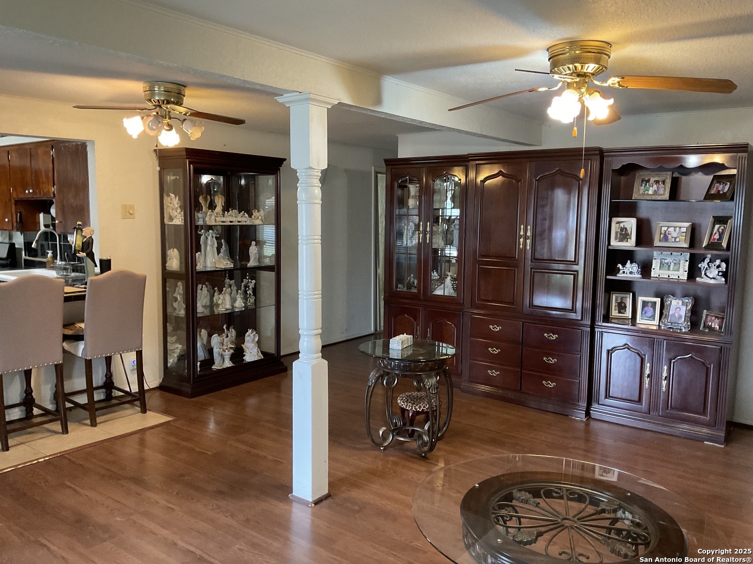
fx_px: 631
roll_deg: -0.1
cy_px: 282
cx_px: 376
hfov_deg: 61.7
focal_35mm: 29
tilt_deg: -5.6
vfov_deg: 48.2
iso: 250
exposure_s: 1/60
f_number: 1.8
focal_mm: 3
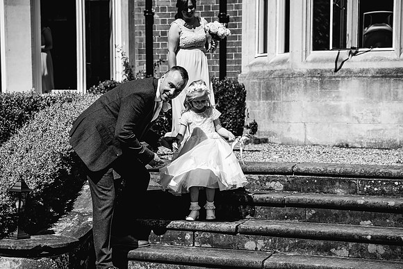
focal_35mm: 75
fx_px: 840
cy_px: 134
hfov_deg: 27.0
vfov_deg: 18.2
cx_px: 202
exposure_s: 1/1600
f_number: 5
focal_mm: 75
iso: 160
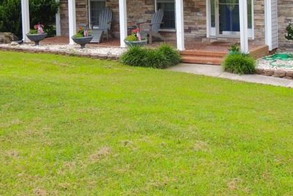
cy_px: -23
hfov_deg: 26.9
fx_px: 610
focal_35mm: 75
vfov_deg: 17.5
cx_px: 178
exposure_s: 1/200
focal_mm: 5.3
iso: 100
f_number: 3.1
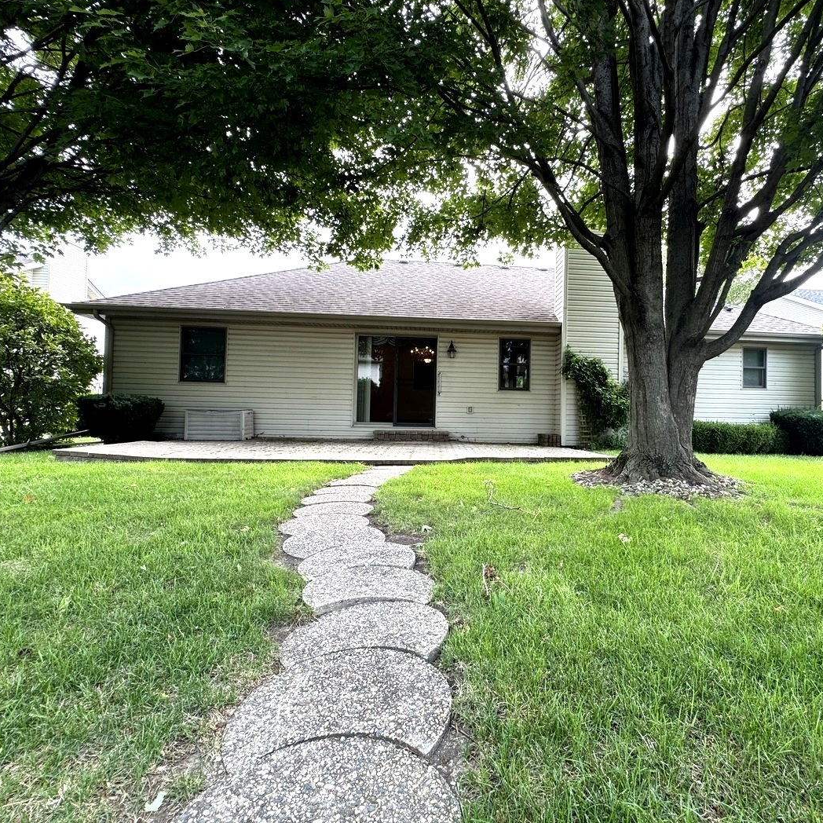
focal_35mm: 17
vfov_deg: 83.9
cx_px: 480
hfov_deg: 83.3
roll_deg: -1.5
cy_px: 401
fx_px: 457
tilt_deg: +0.7
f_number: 2.2
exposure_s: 1/134
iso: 40
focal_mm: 2.22
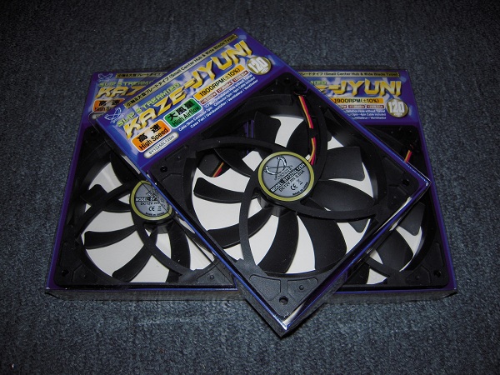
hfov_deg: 63.4
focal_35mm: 28
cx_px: 250
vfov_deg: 49.7
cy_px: 188
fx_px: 404
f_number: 2.7
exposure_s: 1/25
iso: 100
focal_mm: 5
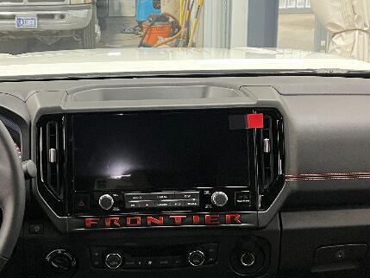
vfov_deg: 23.7
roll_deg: +1.9
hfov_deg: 31.0
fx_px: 663
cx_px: 124
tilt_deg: -15.1
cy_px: 141
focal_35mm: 62
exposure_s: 1/60
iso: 320
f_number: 1.5
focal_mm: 5.7
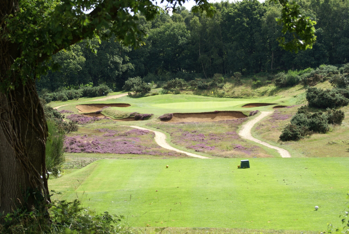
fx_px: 1092
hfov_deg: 18.2
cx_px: 174
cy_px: 117
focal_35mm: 112
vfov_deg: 12.2
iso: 100
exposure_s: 1/160
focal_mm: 75
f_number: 6.3
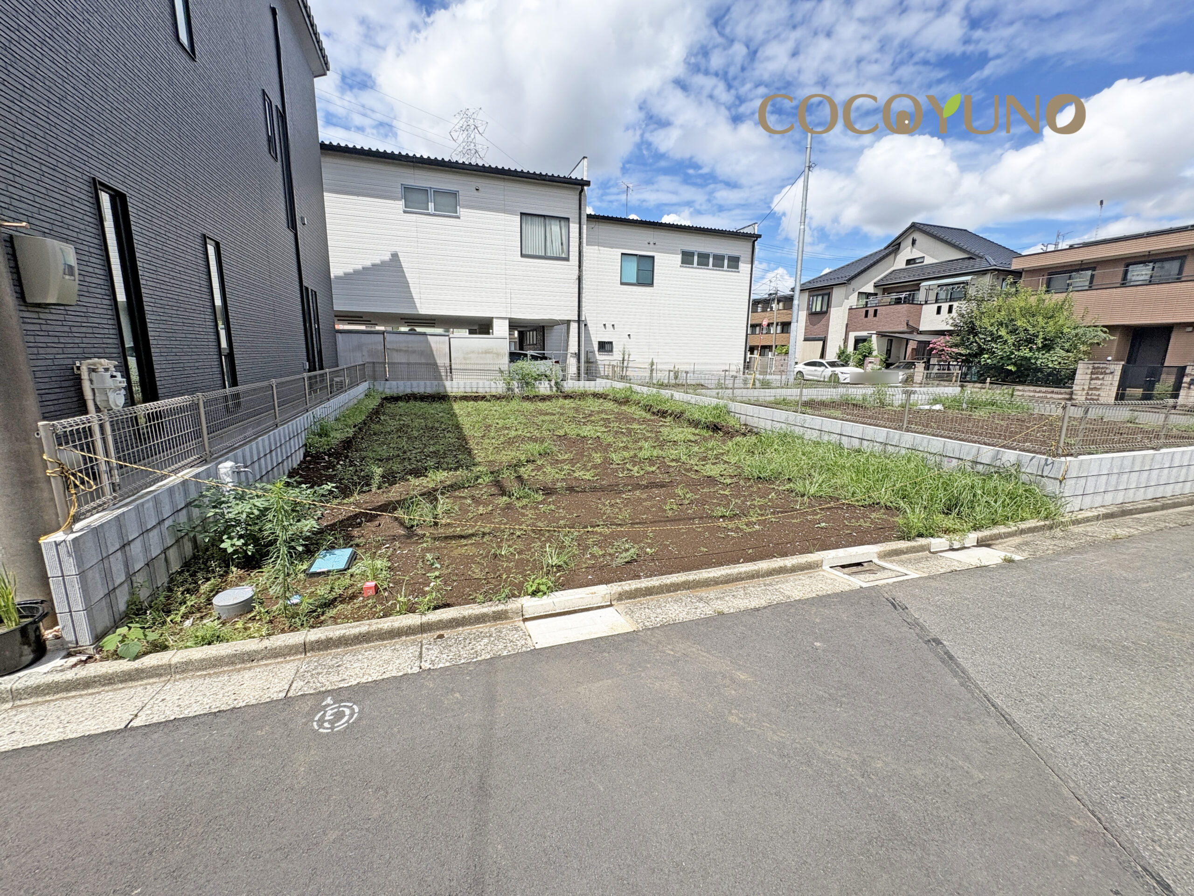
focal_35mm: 14
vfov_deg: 85.7
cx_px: 597
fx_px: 483
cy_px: 448
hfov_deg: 102.1
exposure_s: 1/1709
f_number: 2.2
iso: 50
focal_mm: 2.22
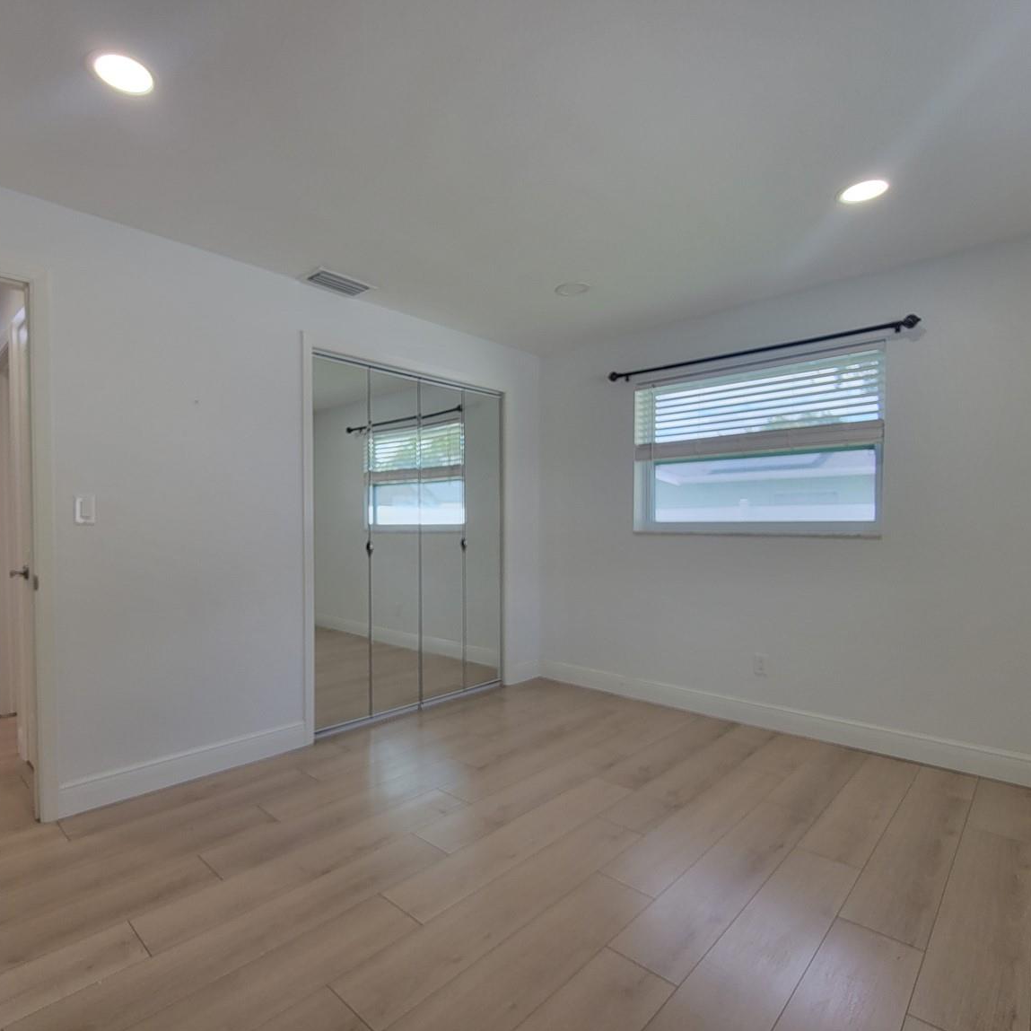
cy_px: 523
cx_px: 460
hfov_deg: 87.1
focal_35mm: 16
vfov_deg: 87.4
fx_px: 539
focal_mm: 2.2
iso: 80
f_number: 2.2
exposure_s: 1/120
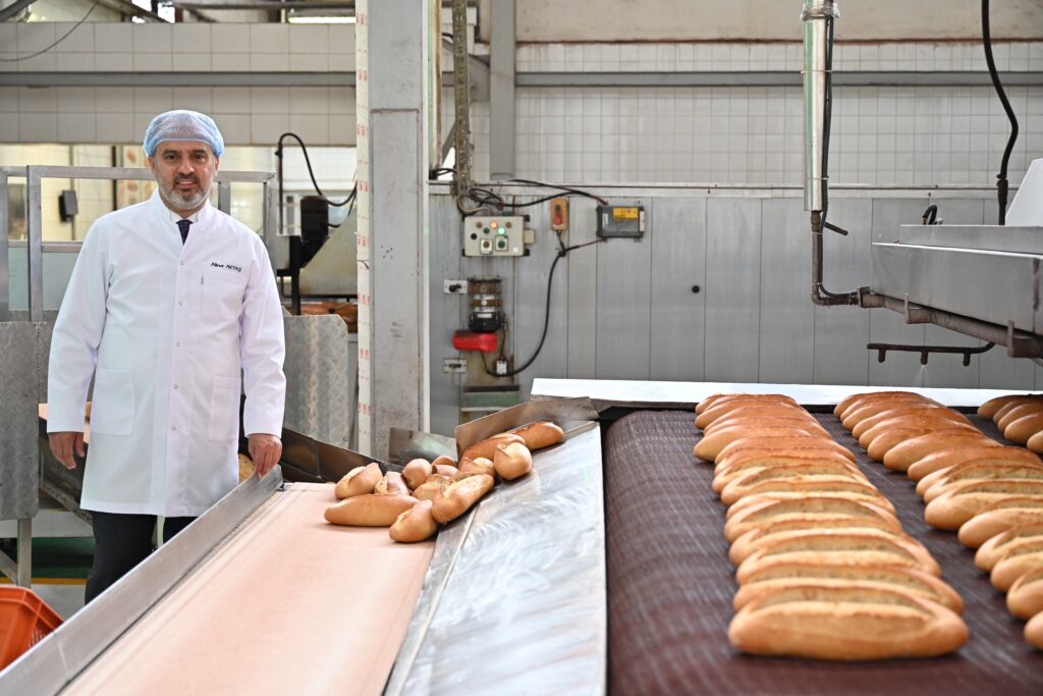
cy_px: 348
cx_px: 522
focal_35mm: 53
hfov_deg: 37.5
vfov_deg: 25.5
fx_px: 1536
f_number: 3.5
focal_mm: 53
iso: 2500
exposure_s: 1/250
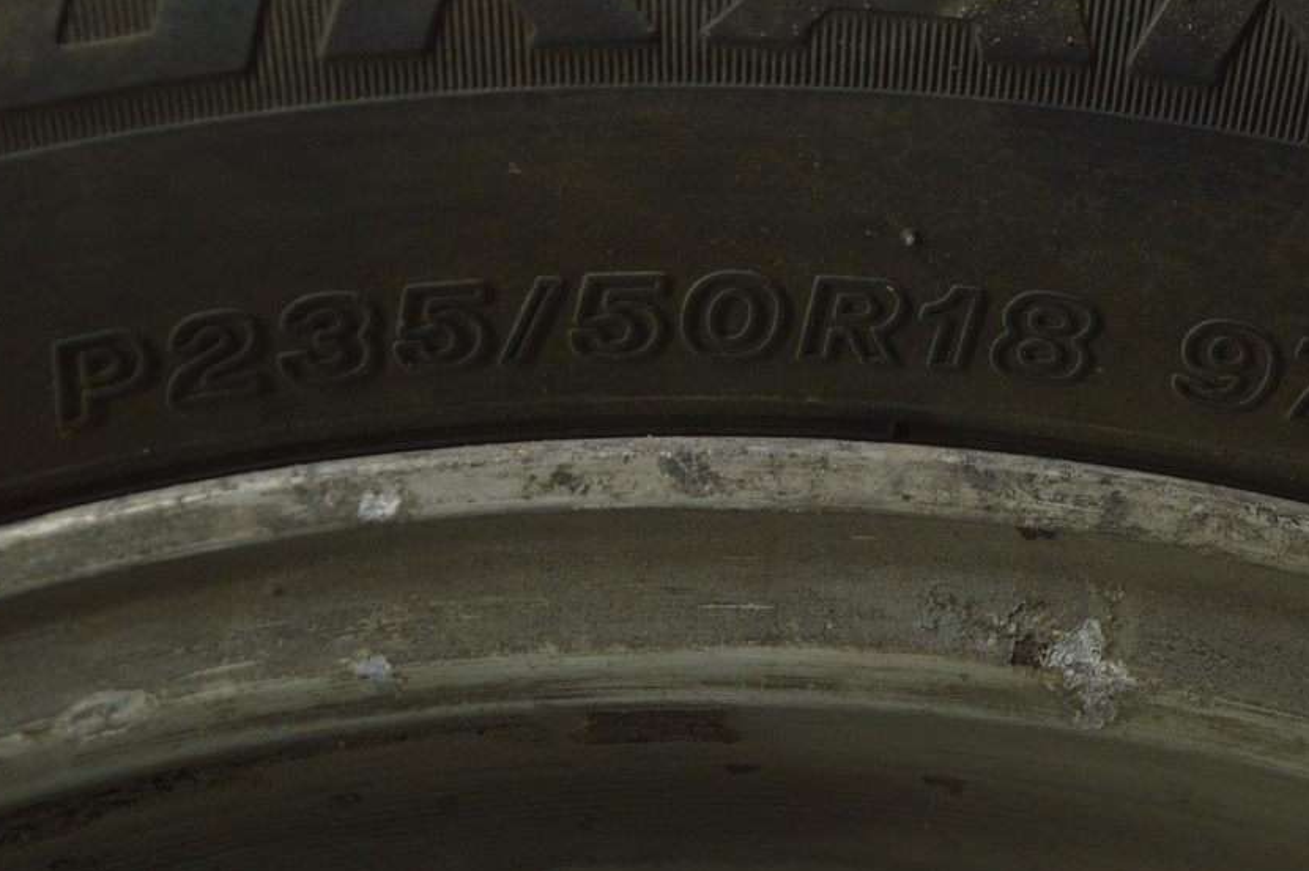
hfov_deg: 20.1
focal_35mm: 102
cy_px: 346
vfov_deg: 13.4
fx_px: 3693
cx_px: 786
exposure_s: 1/50
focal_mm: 55
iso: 400
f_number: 5.6
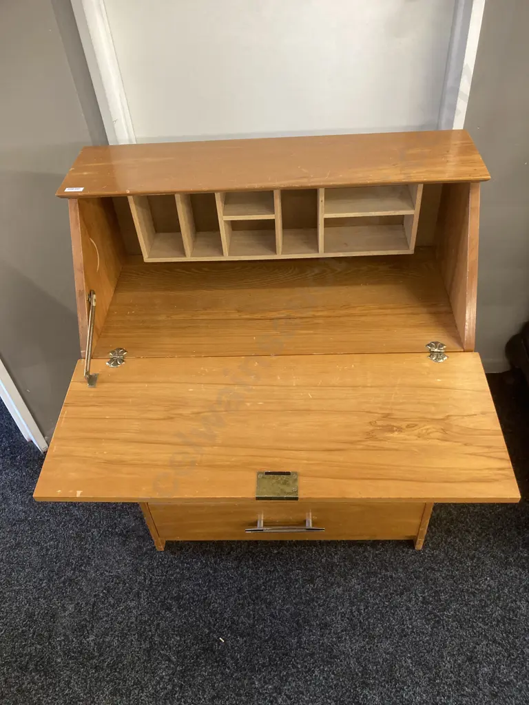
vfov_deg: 63.4
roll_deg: +3.9
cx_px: 264
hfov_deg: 49.7
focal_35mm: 28
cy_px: 352
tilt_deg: -44.6
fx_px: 571
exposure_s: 1/50
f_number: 1.8
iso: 200
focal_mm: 3.99
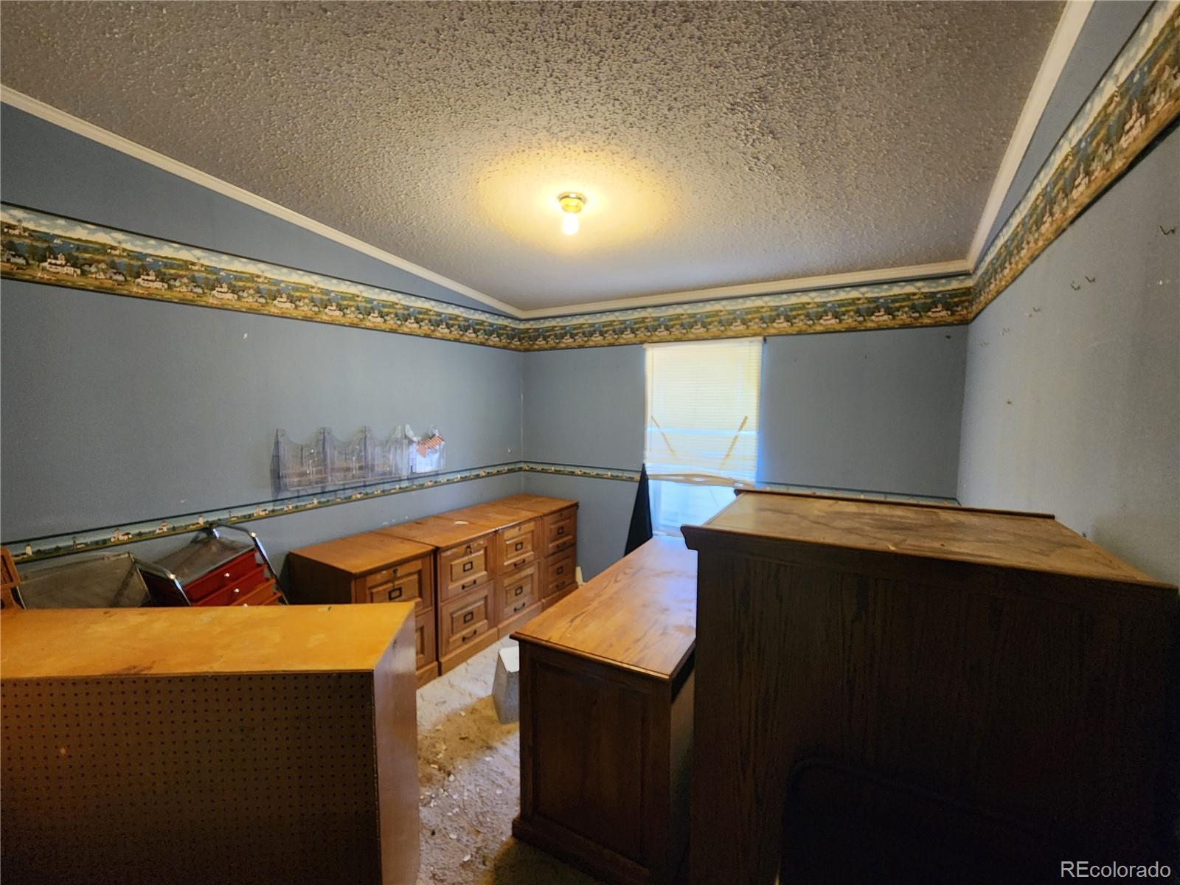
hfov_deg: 106.2
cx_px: 590
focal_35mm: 13
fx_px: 443
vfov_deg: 89.9
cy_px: 442
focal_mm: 2.2
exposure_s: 1/30
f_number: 2.2
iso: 500
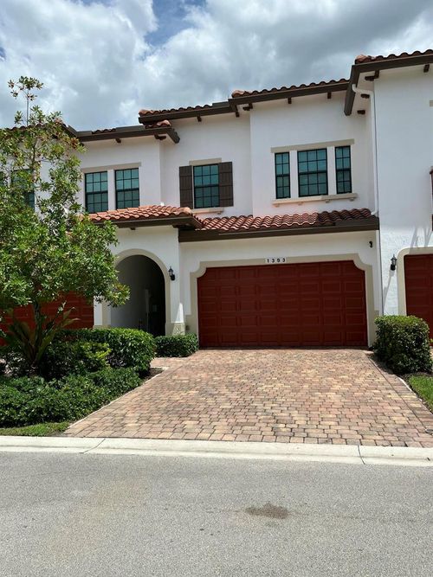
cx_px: 216
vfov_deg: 67.3
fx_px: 434
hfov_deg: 53.0
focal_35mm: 26
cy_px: 288
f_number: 1.6
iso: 50
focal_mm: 5.1
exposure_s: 1/5848
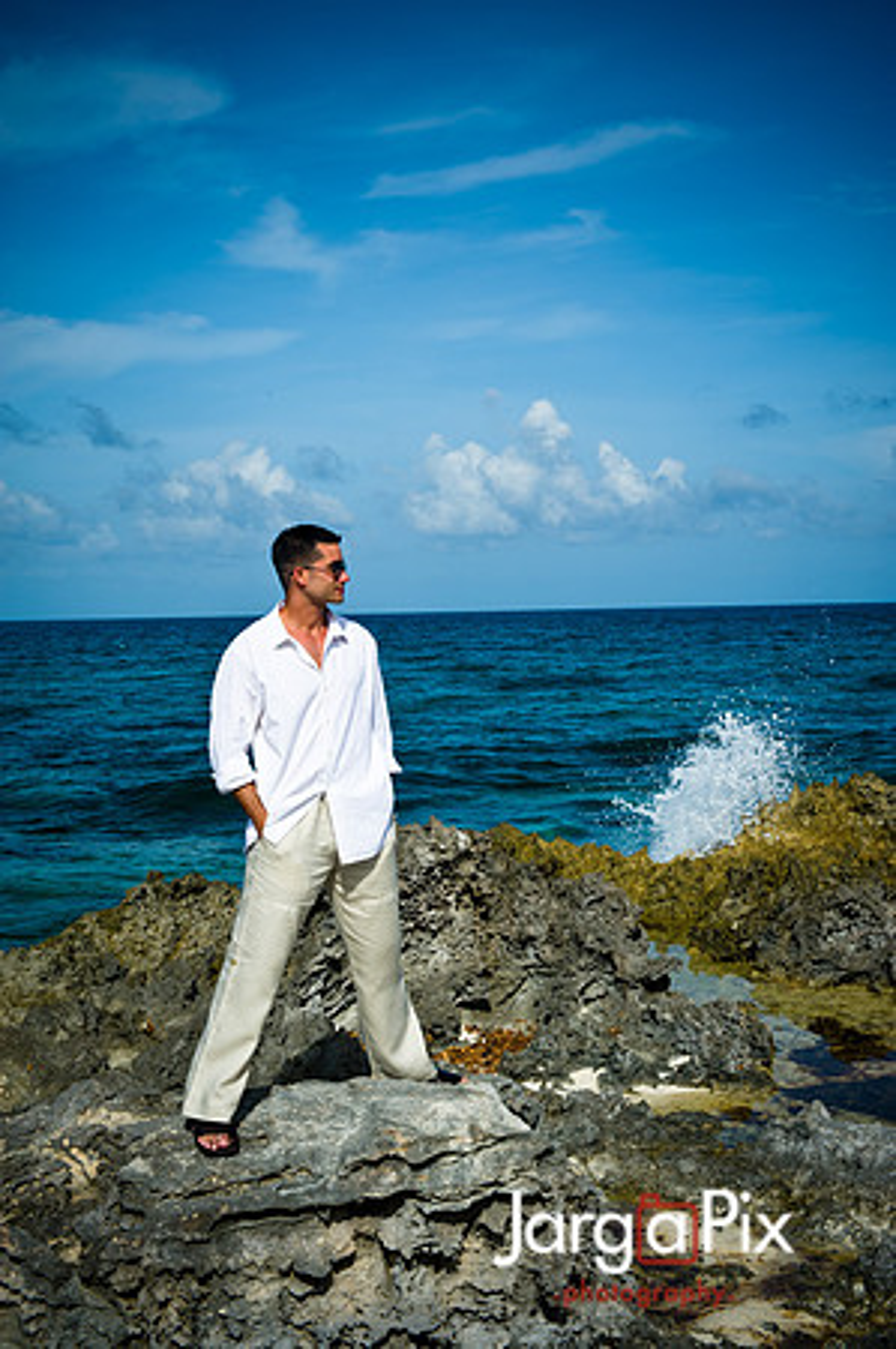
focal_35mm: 52
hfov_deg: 25.9
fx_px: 1946
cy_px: 674
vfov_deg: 38.2
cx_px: 448
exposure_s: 1/320
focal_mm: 52
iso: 200
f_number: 14
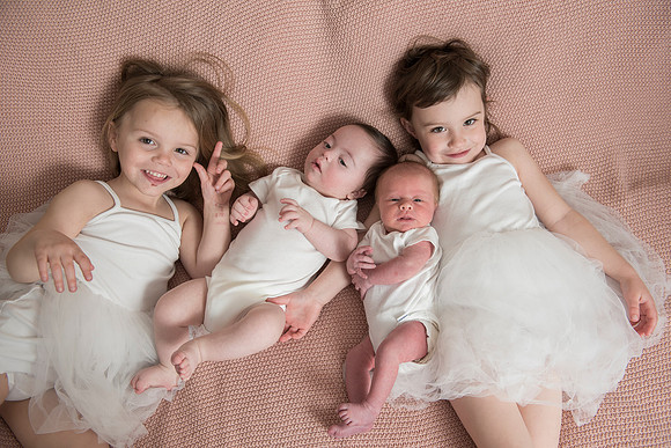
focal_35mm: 34
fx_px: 634
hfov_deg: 55.8
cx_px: 336
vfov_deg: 38.9
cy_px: 224
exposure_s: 1/160
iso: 200
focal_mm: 34
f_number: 4
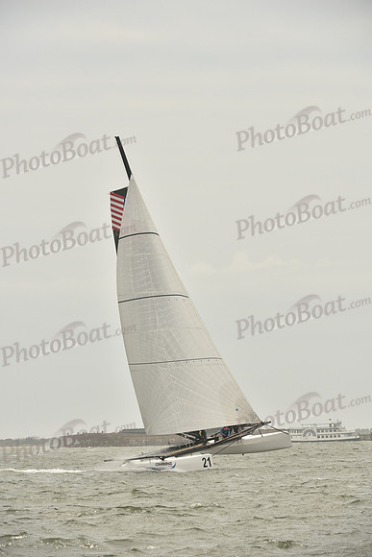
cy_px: 278
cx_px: 186
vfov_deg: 9.8
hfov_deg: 6.5
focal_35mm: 210
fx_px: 3253
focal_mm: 210
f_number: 9
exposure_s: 1/1000
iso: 320
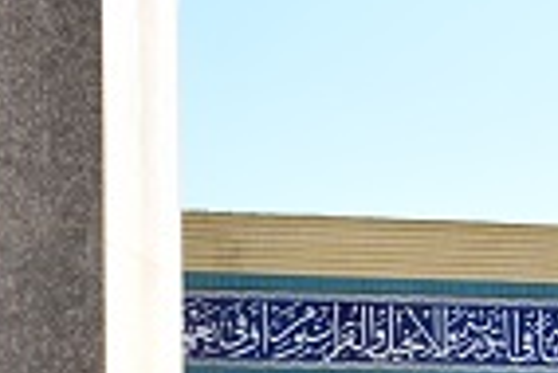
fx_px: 2358
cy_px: 679
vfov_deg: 8.7
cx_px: 829
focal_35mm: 152
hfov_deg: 12.8
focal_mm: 24
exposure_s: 1/250
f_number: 7.1
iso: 100
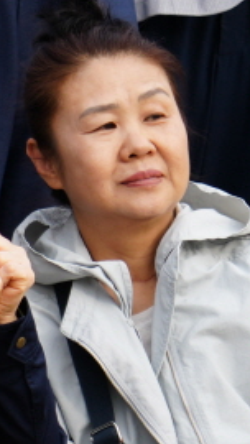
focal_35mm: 509
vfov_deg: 4.2
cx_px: -959
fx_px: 5995
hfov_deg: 2.3
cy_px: -104
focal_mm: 73
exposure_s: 1/200
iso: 125
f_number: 4
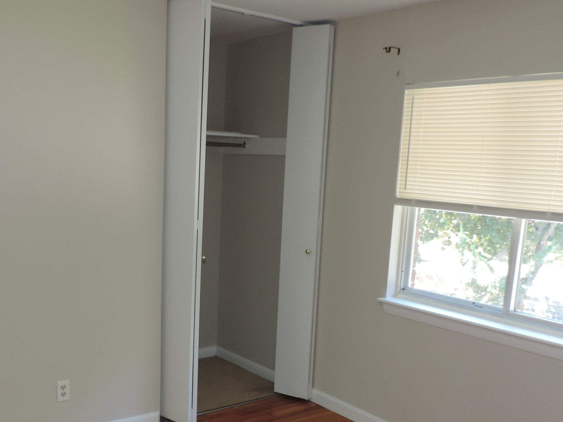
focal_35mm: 39
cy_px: 294
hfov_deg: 47.8
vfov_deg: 36.3
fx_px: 634
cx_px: 271
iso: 180
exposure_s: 1/40
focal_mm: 4.3
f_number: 3
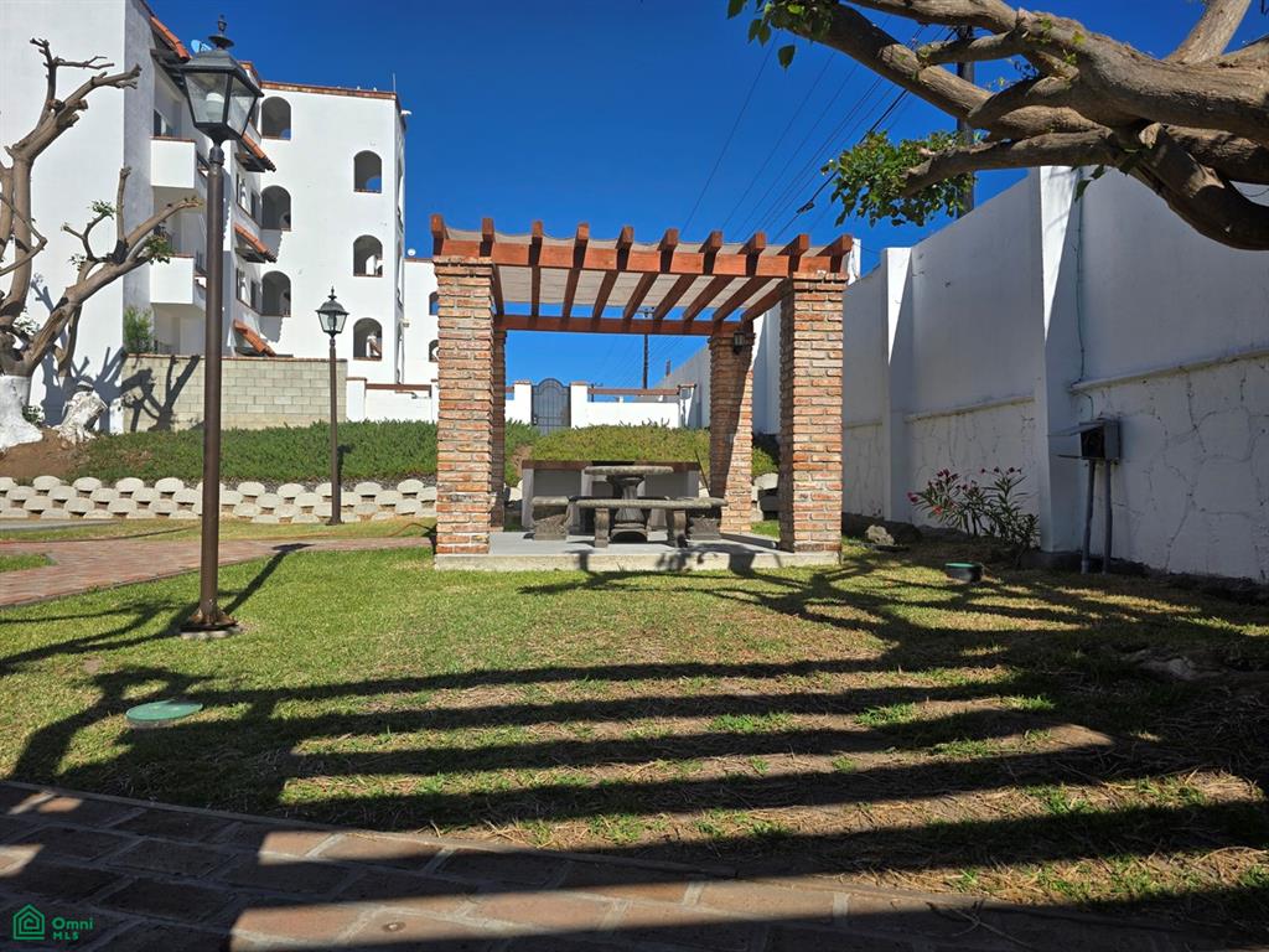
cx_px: 634
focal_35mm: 23
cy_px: 476
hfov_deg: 73.9
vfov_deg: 58.9
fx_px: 843
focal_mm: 6.3
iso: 12
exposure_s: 1/1176
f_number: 1.7
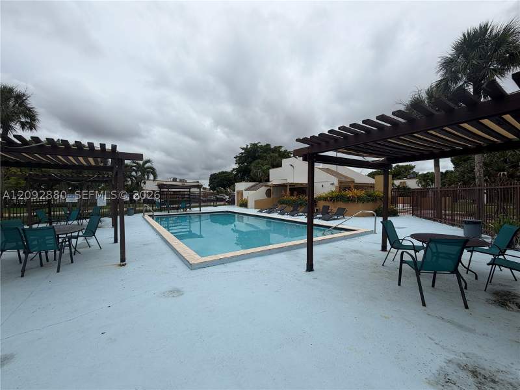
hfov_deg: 102.1
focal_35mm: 14
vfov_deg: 85.7
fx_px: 210
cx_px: 260
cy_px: 195
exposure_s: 1/799
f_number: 2.2
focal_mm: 2.22
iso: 20
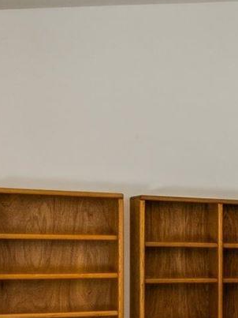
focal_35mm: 113
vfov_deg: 17.2
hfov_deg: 10.2
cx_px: 676
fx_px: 1036
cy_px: 270
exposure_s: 1/15
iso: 400
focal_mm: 15.4
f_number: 13
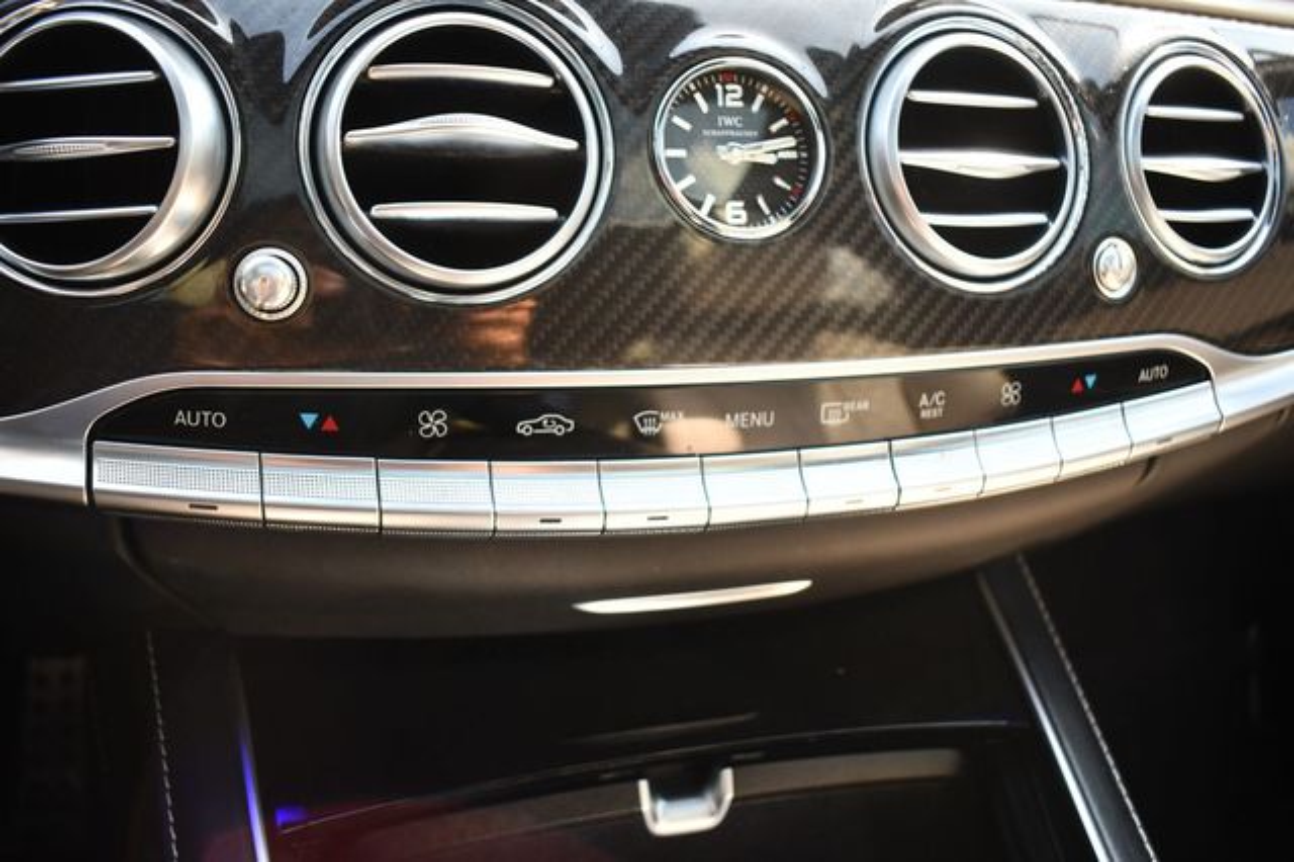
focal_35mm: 34
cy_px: 431
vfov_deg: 38.8
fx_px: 1221
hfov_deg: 55.8
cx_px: 647
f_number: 3.8
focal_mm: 23
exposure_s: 1/250
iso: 720
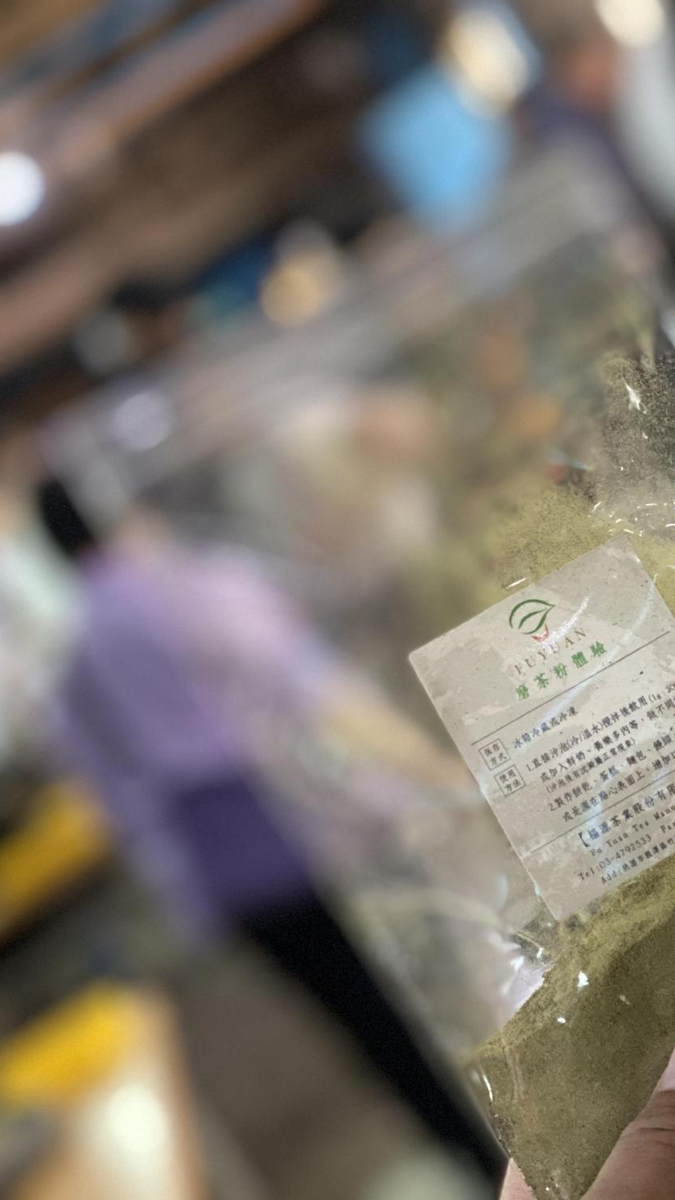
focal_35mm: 76
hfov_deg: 15.7
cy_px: 597
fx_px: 2418
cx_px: 615
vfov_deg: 27.9
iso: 320
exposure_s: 1/40
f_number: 2
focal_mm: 6
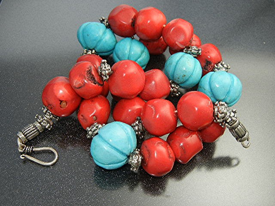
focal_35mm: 45
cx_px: 138
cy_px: 103
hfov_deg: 42.1
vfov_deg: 32.2
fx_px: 357
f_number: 3.8
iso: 234
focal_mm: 8.1
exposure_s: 1/30
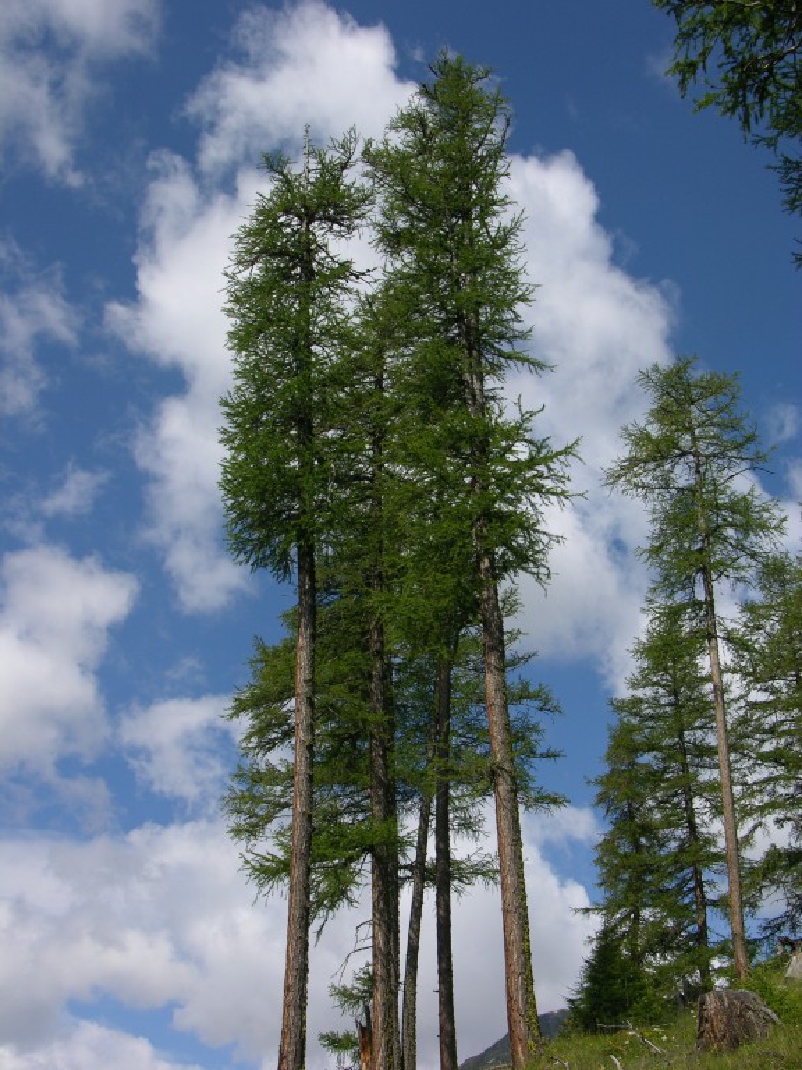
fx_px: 1297
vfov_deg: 44.8
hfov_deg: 34.3
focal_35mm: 42
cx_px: 401
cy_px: 535
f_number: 6.5
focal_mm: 10.7
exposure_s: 1/272
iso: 50
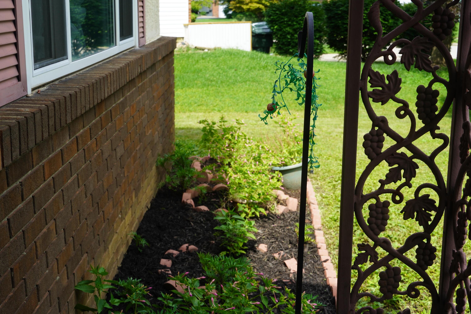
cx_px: 236
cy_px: 157
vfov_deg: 25.8
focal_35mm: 52
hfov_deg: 37.9
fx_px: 687
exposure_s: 1/100
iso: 100
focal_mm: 35
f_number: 8
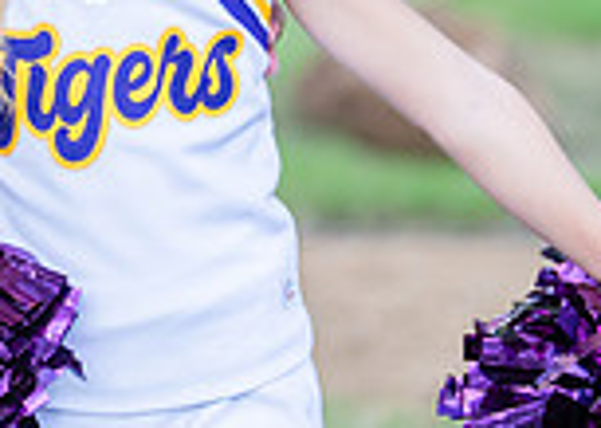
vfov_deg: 6.6
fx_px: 3650
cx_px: -84
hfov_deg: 9.3
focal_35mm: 214
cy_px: -293
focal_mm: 50
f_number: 1.2
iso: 200
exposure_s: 1/400
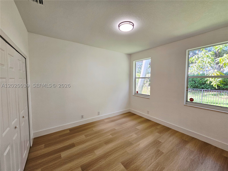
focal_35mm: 13
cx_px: 114
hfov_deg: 106.2
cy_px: 86
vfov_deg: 89.9
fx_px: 86
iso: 64
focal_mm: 2.2
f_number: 2.2
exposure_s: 1/60.2
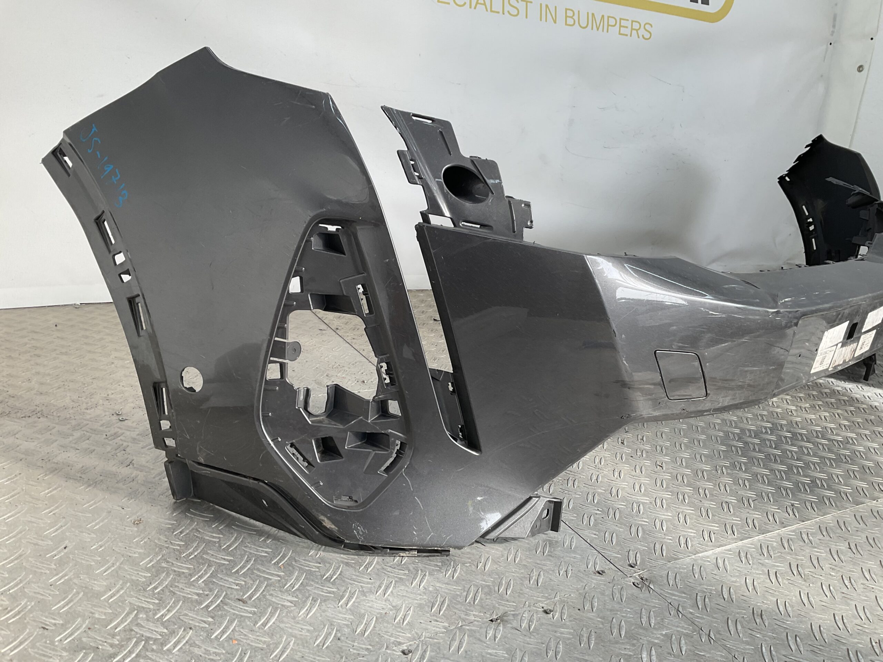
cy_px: 331
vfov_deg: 48.2
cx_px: 442
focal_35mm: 29
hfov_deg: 61.7
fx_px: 740
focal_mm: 3
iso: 16
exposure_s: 1/242
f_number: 1.8
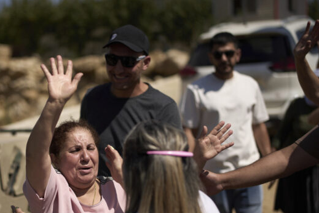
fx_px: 656
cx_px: 112
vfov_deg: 18.3
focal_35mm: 74
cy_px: 152
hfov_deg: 27.2
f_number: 1.4
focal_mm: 50
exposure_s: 1/12800
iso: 100
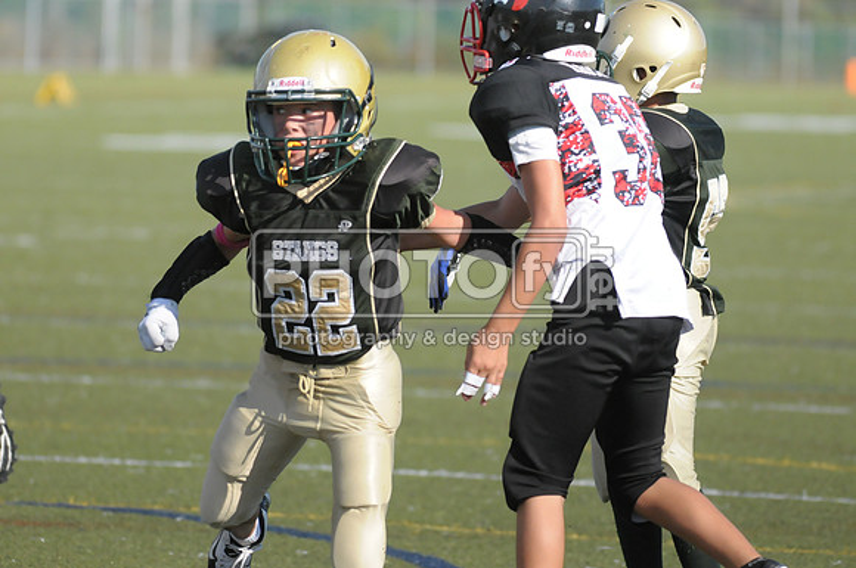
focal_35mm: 300
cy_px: 284
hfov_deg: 6.9
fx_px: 7123
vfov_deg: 4.6
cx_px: 428
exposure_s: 1/8000
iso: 1600
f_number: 4
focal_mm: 200
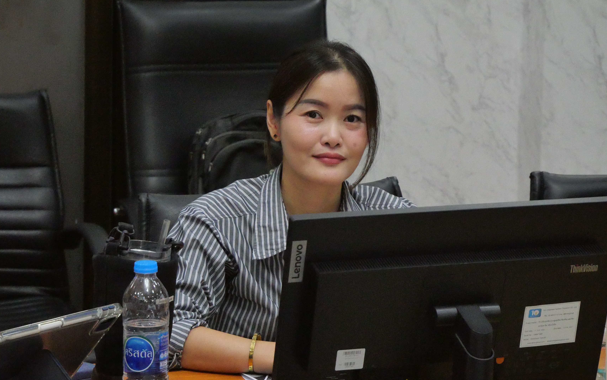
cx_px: 296
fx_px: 2267
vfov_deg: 9.6
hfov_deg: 15.3
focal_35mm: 137
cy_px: 168
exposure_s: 1/250
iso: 6400
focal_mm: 60
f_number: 5.6
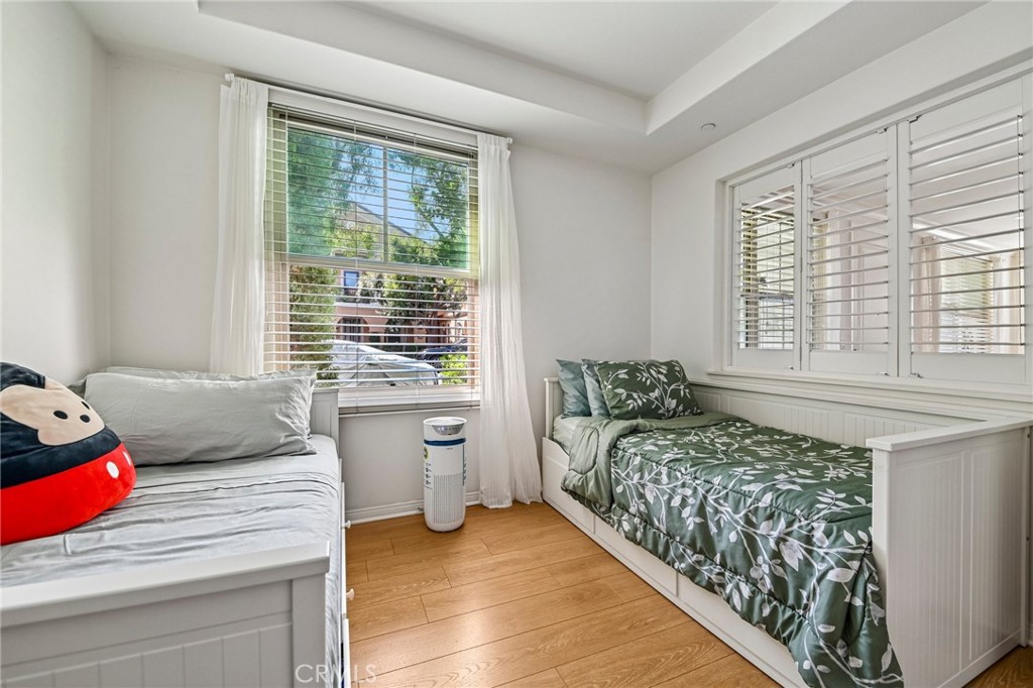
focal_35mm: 14
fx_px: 402
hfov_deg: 104.3
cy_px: 344
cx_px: 516
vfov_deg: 81.2
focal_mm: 14
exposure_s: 1/4
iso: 250
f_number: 8
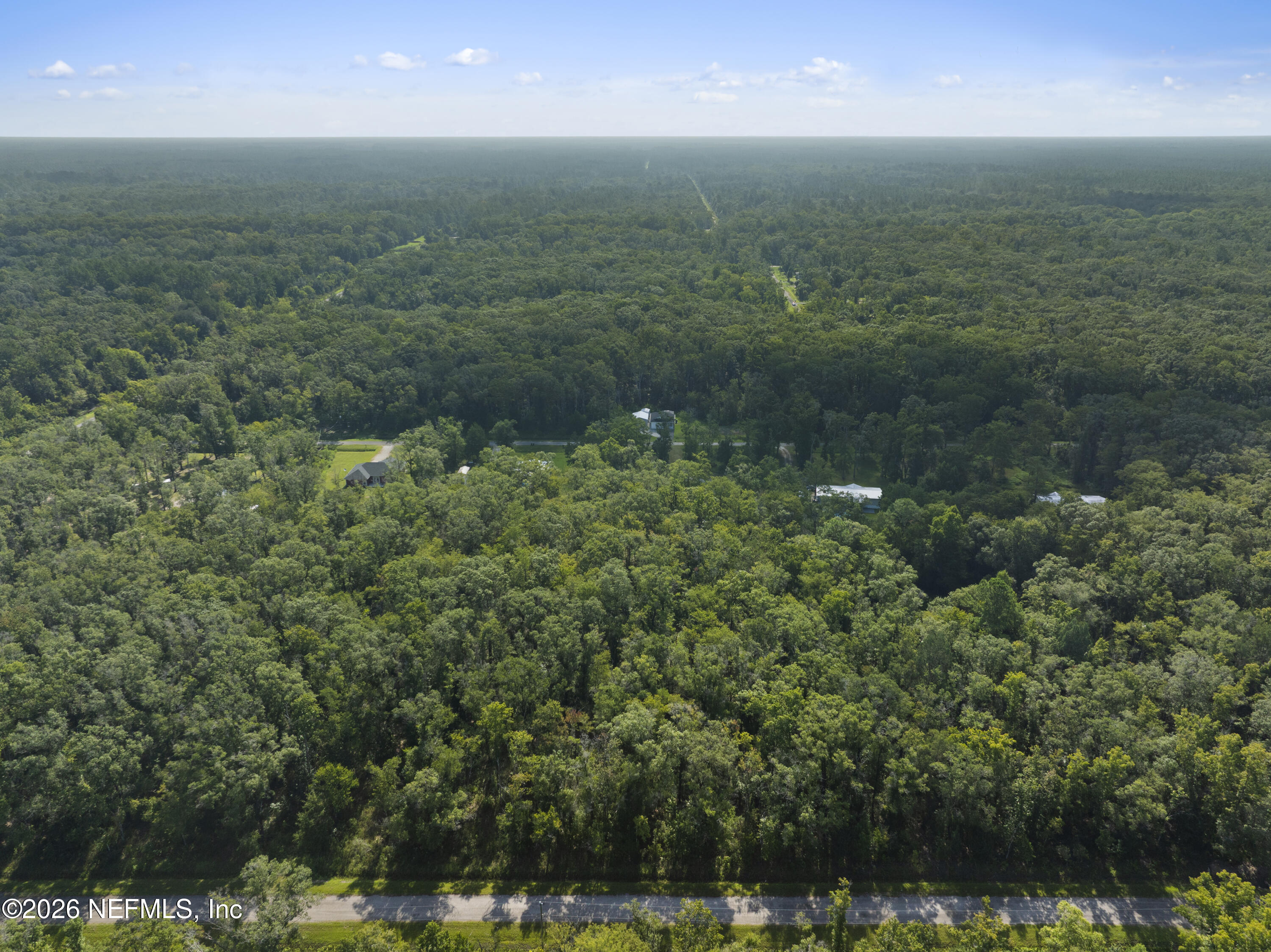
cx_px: 636
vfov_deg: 56.8
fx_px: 881
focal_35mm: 24
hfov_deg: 71.6
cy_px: 476
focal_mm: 12.29
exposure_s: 1/60
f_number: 5.6
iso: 100
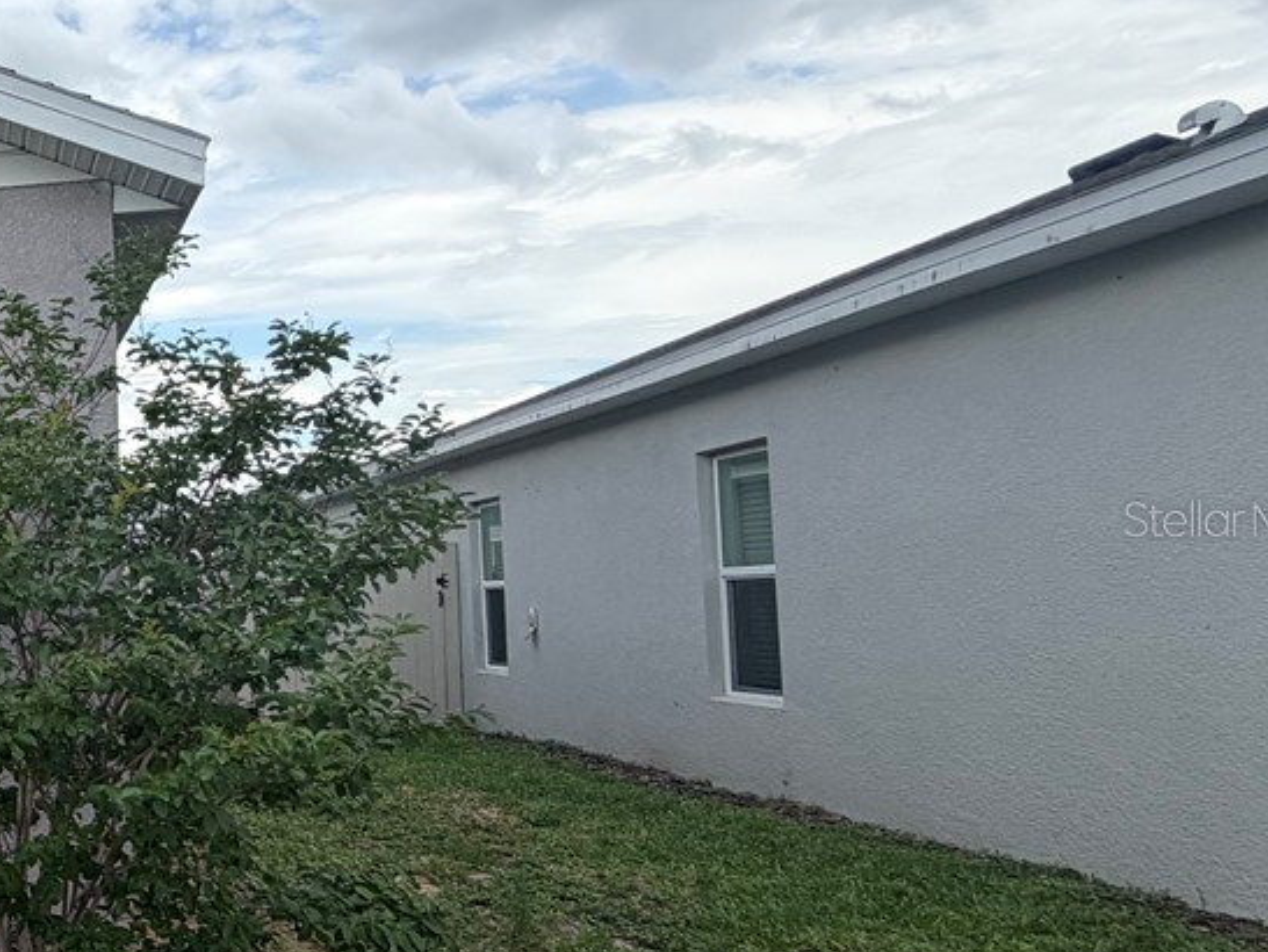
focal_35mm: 41
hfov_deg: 30.9
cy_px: 518
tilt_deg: +3.1
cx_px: -516
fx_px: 1503
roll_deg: +0.5
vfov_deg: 35.1
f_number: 2.2
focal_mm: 2.22
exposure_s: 1/770
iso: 32
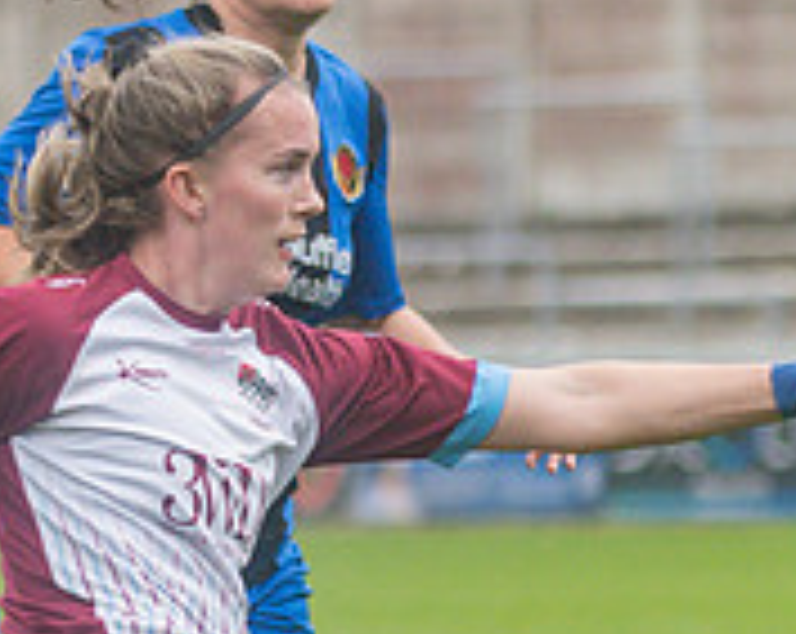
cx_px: 402
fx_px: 20062
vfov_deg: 1.8
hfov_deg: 2.3
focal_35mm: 853
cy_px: 842
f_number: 4
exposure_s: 1/1000
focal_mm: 120
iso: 320
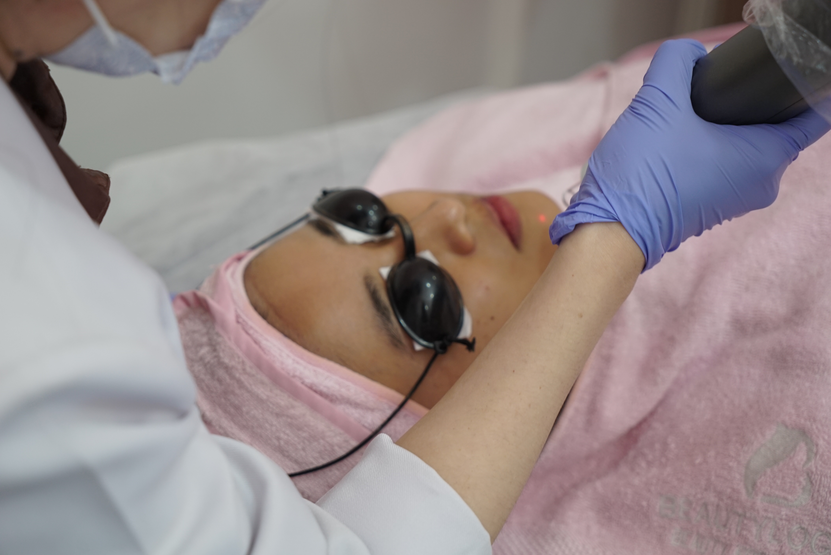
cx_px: 416
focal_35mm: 61
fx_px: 1409
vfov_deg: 22.3
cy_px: 278
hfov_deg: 32.9
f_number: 4.5
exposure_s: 1/50
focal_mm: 61
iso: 1000
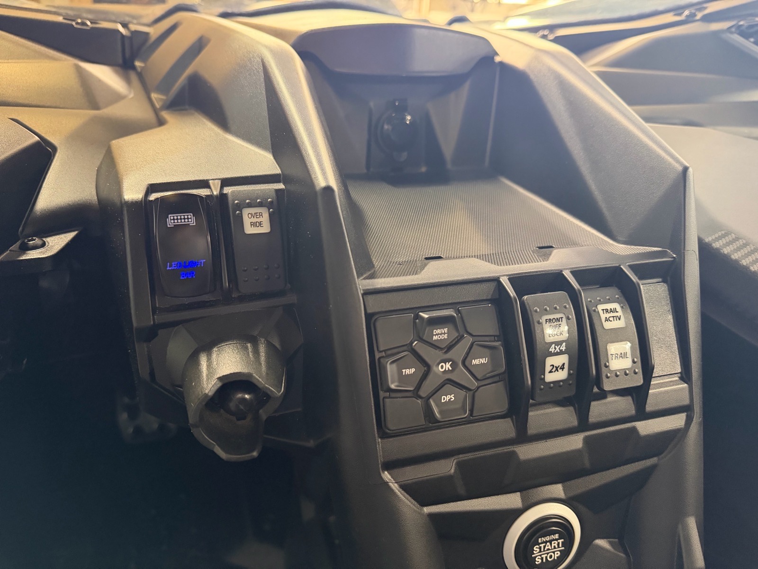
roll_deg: -3.3
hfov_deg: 71.6
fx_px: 526
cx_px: 379
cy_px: 284
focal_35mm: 24
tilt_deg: -30.1
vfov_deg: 56.8
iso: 800
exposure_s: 1/51
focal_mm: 6.76
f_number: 1.78
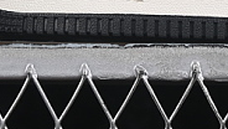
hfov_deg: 6.3
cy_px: -161
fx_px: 2064
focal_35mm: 341
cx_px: 285
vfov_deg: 3.5
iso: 160
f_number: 8
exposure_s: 1/80
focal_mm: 50
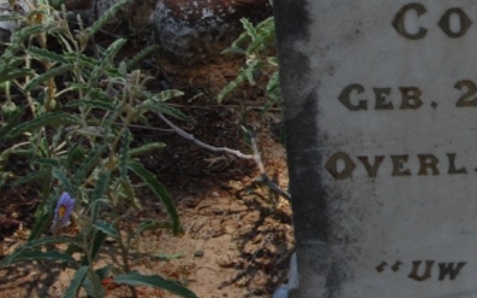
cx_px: 660
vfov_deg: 5.1
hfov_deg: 8.1
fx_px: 3319
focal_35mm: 256
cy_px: 22
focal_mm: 55
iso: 200
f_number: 14
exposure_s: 1/100
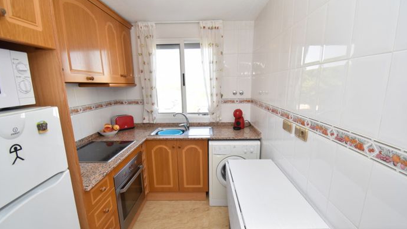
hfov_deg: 99.4
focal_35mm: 16
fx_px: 173
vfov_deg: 66.9
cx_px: 203
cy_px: 125
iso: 800
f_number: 4.5
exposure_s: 1/200
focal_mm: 10
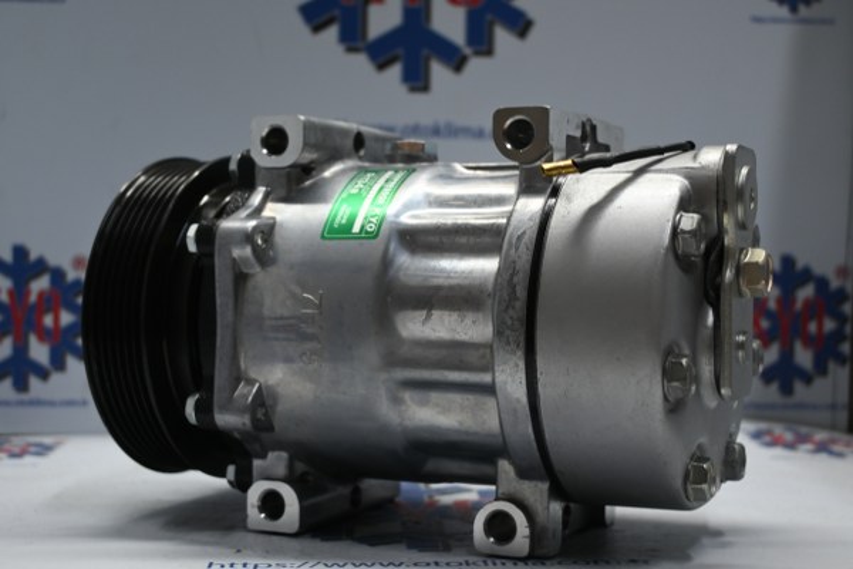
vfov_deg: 24.4
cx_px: 426
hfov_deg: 35.9
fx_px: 1315
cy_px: 284
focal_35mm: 56
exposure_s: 1/60
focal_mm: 37
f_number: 5.3
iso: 720
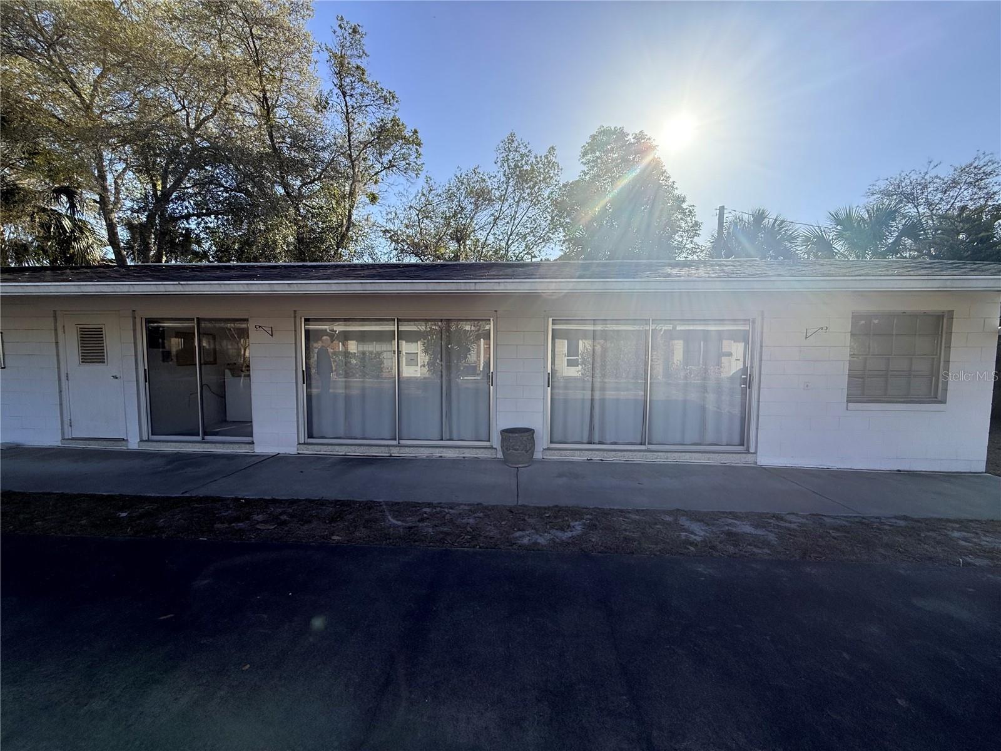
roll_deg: +0.1
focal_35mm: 14
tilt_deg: -2.8
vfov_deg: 85.7
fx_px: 405
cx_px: 500
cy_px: 376
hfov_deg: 102.1
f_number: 2.2
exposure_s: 1/2717
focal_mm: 2.22
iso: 64
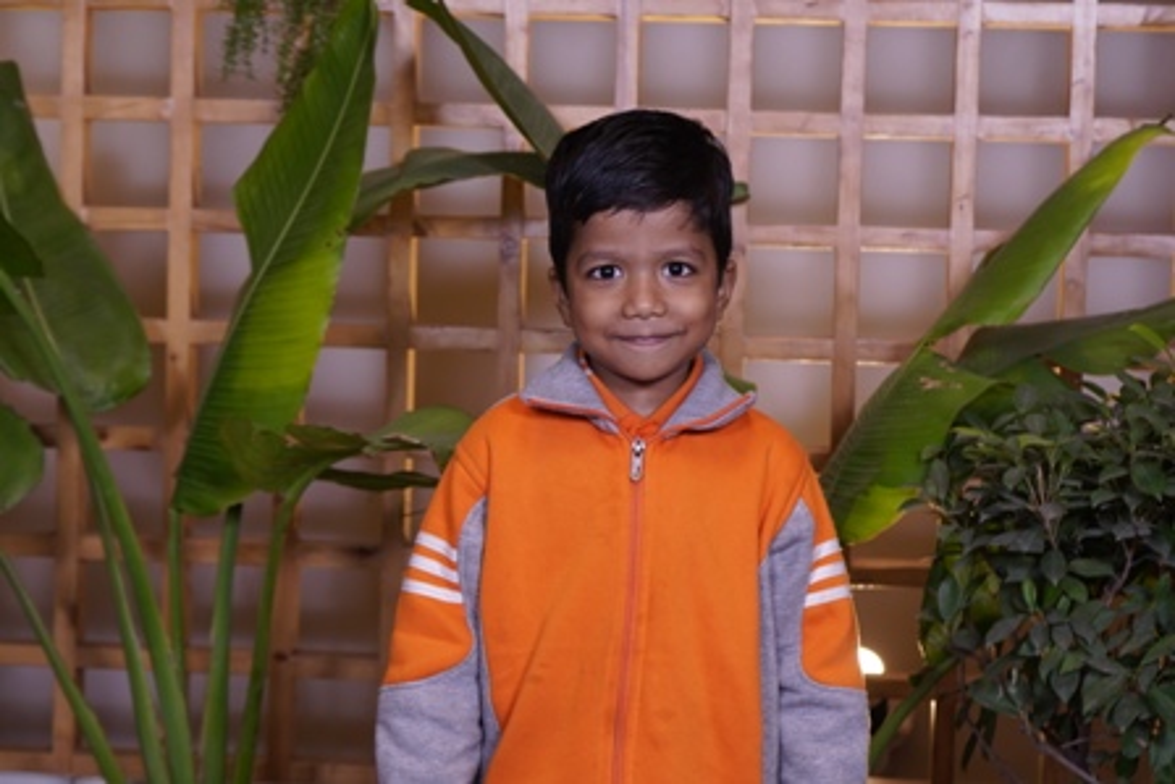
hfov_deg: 26.6
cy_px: 392
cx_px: 588
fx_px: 2481
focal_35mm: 76
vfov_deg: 18.0
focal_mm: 51
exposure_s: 1/125
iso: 400
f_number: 4.5
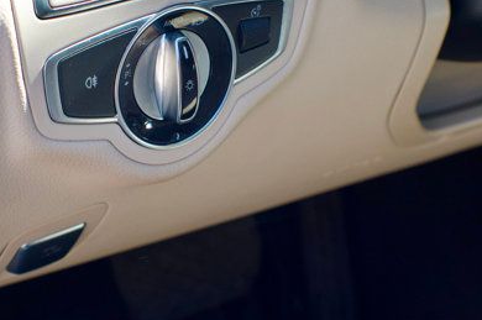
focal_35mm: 123
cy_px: 92
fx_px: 1645
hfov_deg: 16.7
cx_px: 188
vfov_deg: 11.1
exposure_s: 1/200
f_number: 7.1
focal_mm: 50
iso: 500
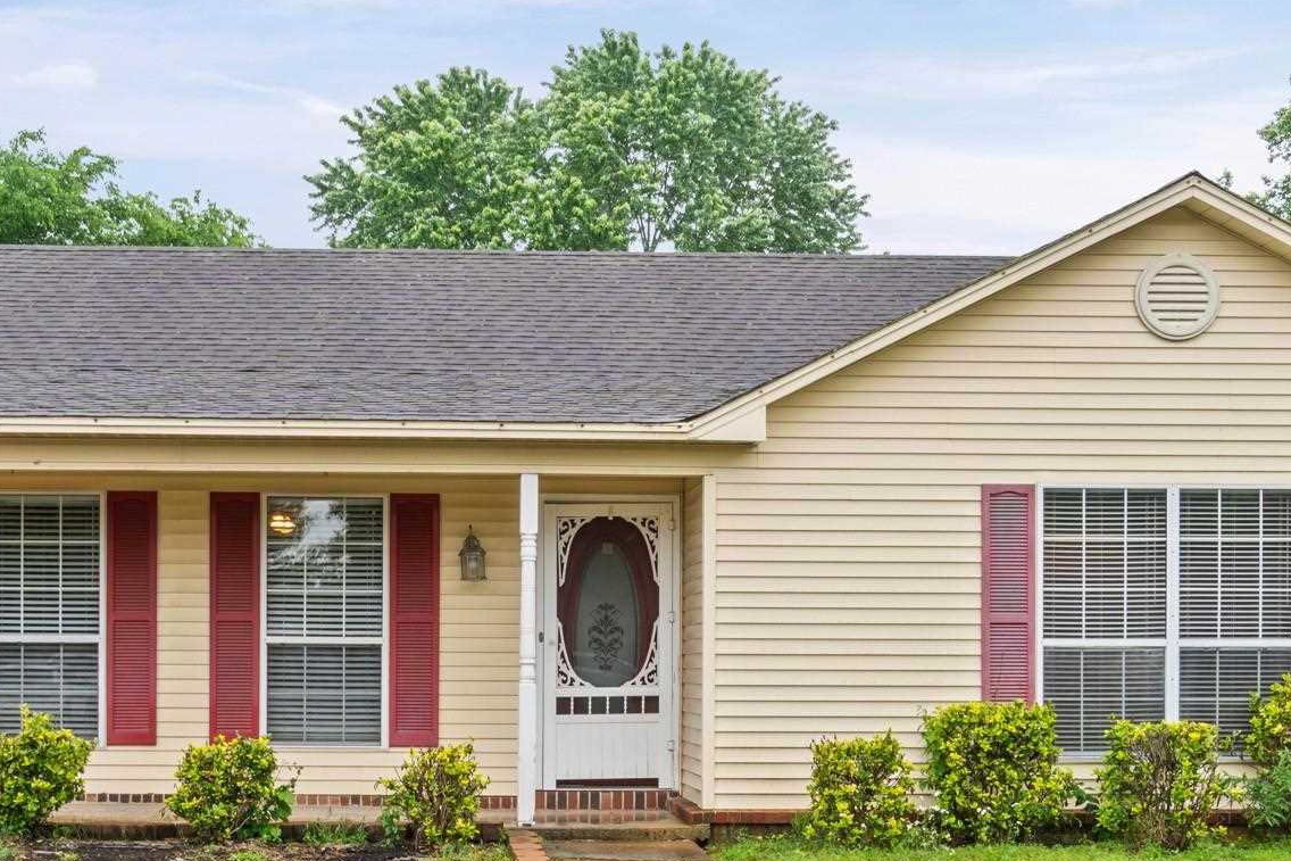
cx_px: 513
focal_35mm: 56
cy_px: 694
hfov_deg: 35.5
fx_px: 2011
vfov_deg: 23.8
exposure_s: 1/15
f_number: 9
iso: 250
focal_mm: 17
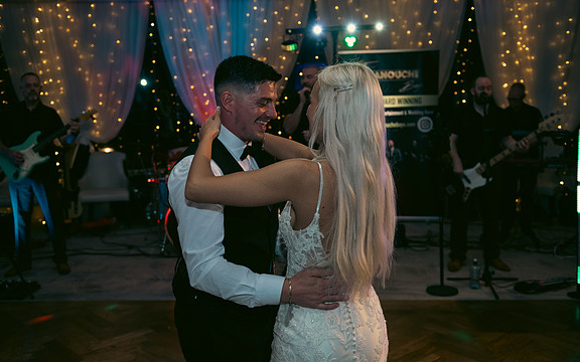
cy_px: 177
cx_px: 290
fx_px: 616
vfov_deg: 32.8
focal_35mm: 39
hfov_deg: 50.4
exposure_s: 1/160
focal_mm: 38
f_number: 3.5
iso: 640
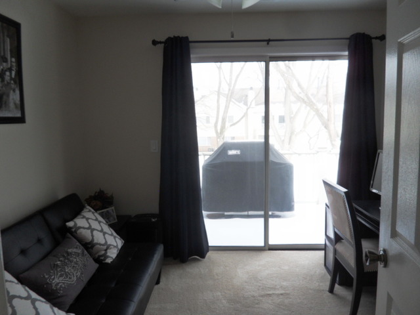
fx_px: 328
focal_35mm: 27
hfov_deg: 65.3
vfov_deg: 51.4
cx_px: 210
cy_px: 158
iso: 80
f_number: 3.5
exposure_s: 1/60
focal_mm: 4.9
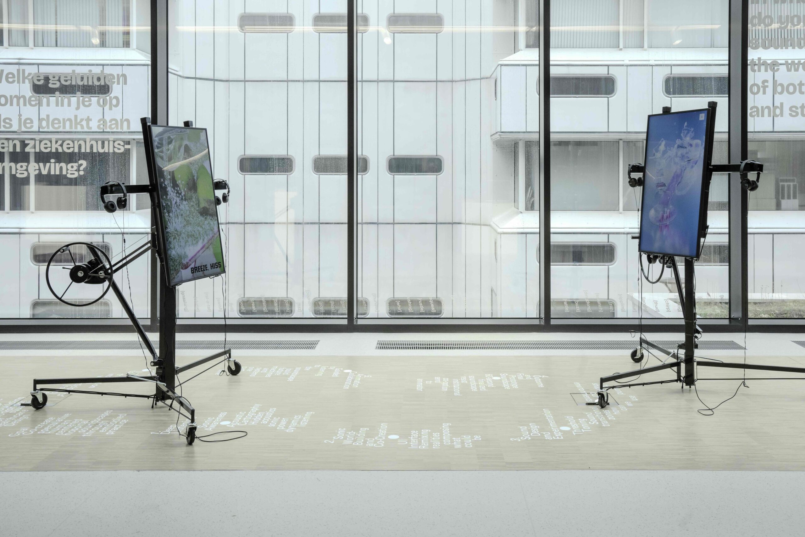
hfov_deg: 55.8
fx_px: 760
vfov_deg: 38.9
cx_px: 402
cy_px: 268
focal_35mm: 34
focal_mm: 34
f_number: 9
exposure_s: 1/125
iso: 1600
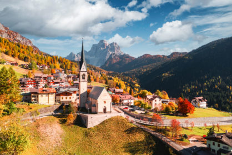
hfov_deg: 65.5
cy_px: 78
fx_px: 180
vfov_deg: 46.4
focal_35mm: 28
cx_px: 116
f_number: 7.1
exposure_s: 1/160
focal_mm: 10.26
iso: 100
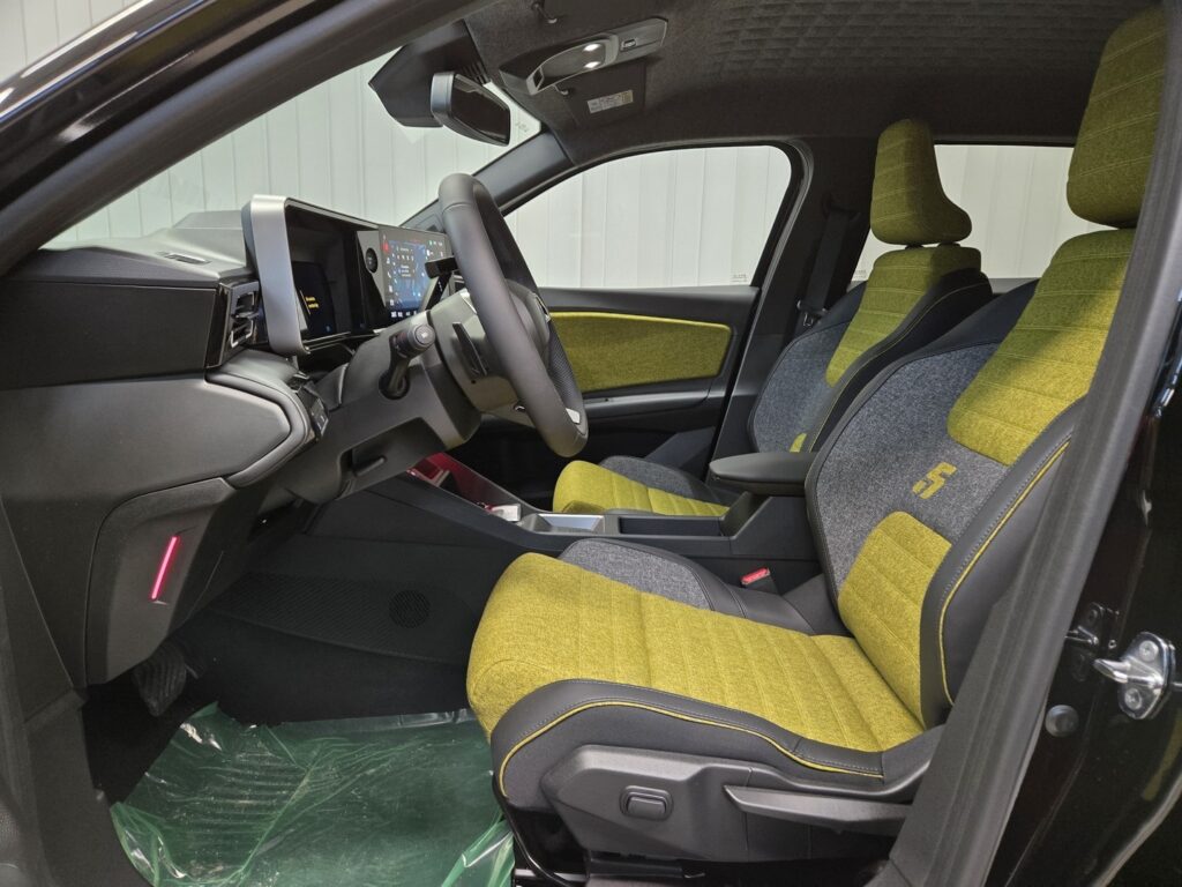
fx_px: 785
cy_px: 444
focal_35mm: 23
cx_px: 591
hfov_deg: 73.9
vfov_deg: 58.9
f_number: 1.8
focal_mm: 5.4
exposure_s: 1/45
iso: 320
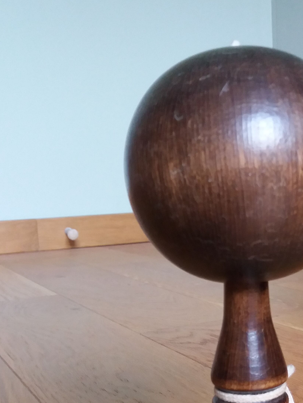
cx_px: 238
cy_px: 319
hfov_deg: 27.0
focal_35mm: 53
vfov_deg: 35.1
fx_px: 618
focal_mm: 3.7
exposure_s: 1/20
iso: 160
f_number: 1.9
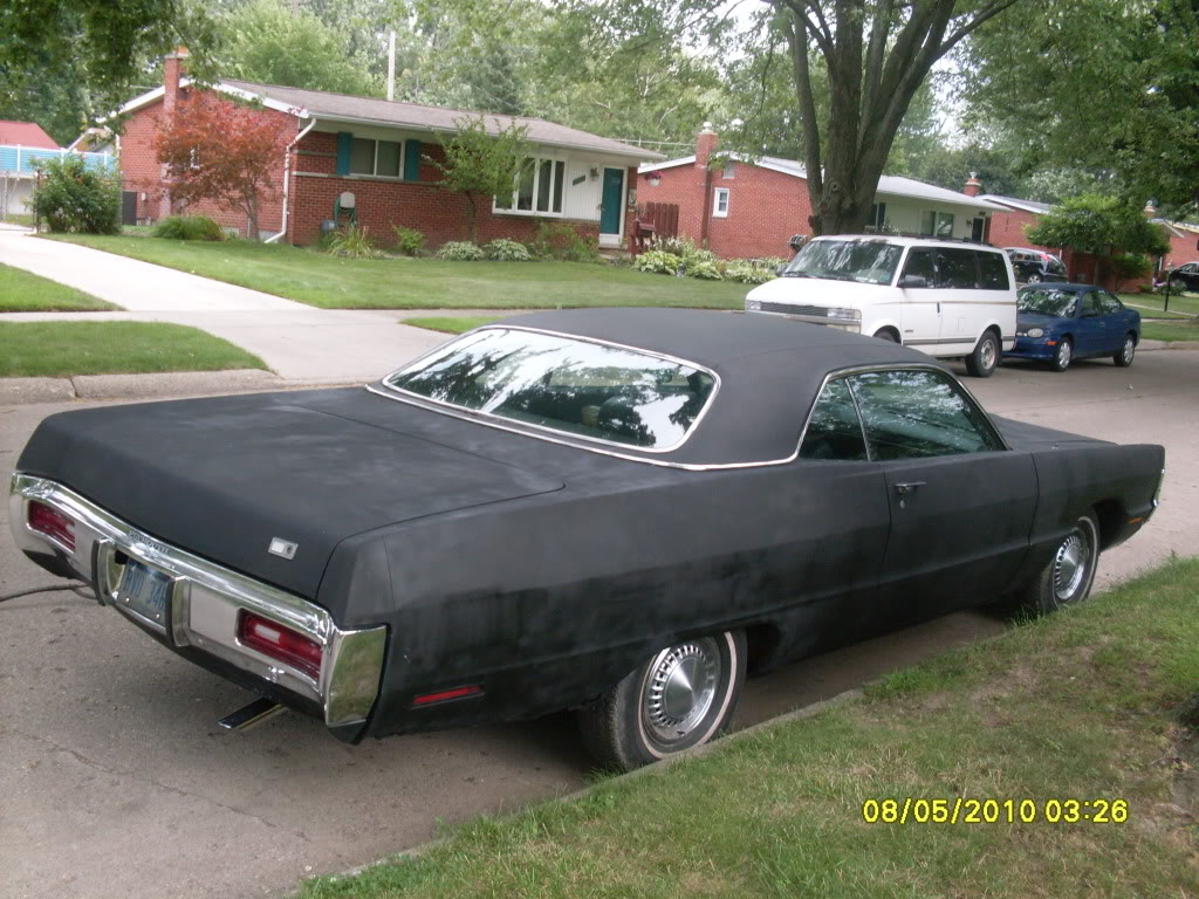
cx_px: 600
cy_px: 450
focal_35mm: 38
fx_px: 1316
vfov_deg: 37.7
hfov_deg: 49.0
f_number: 2.8
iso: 80
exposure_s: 1/125
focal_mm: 6.3
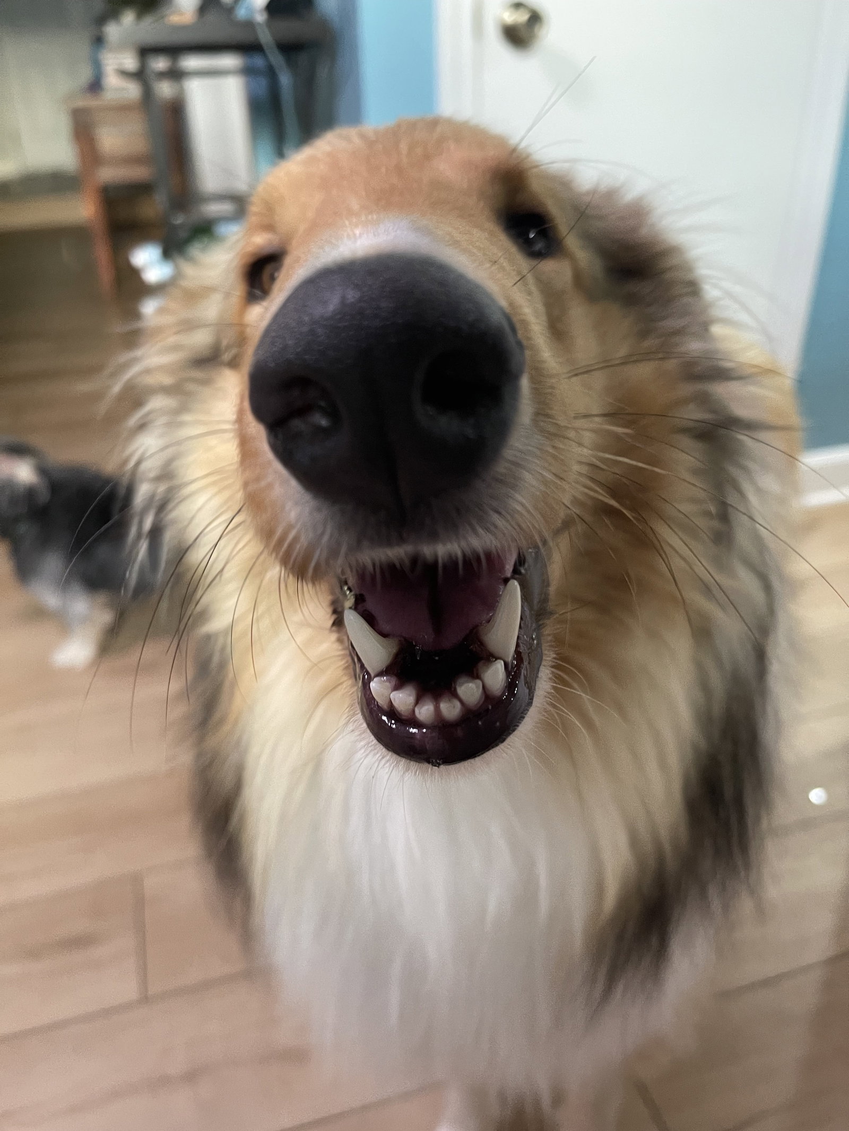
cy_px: 566
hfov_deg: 53.1
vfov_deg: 67.3
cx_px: 424
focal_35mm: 26
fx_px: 850
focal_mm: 5.1
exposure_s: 1/60
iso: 400
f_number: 1.6
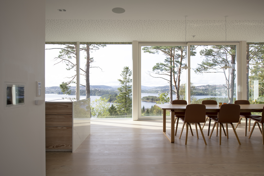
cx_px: 132
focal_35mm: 24
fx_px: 176
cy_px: 88
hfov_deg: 73.7
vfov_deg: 53.1
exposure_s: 1/80
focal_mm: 24
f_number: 5
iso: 64
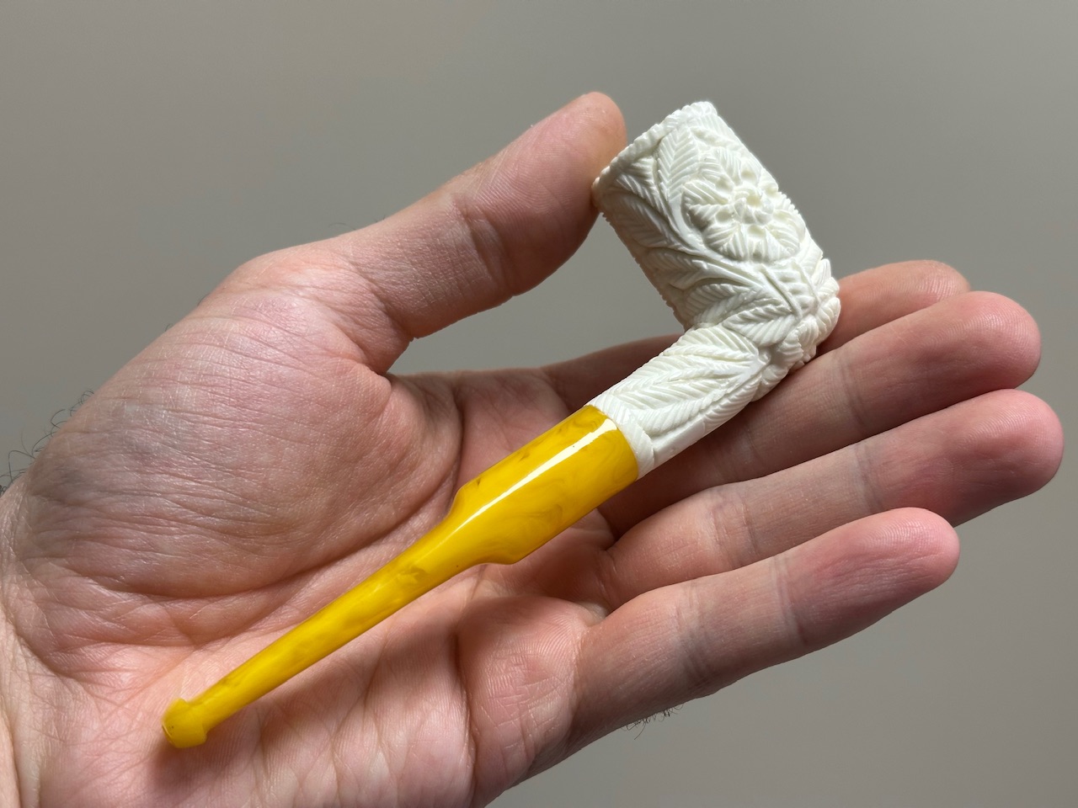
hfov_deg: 39.7
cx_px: 539
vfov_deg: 30.3
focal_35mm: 48
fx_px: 1495
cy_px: 404
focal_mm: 6.86
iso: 80
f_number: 1.78
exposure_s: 1/121
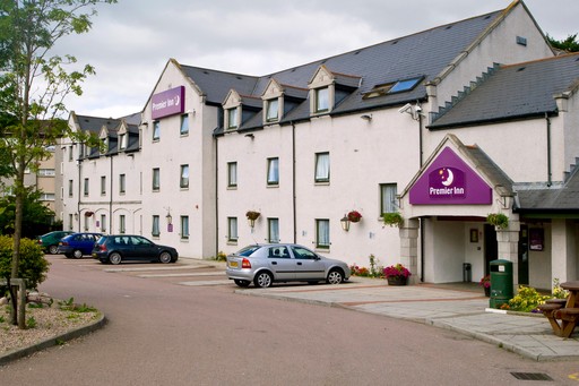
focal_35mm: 42
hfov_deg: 46.4
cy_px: 193
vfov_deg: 31.9
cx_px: 290
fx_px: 675
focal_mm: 28
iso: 200
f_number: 13
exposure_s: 1/100
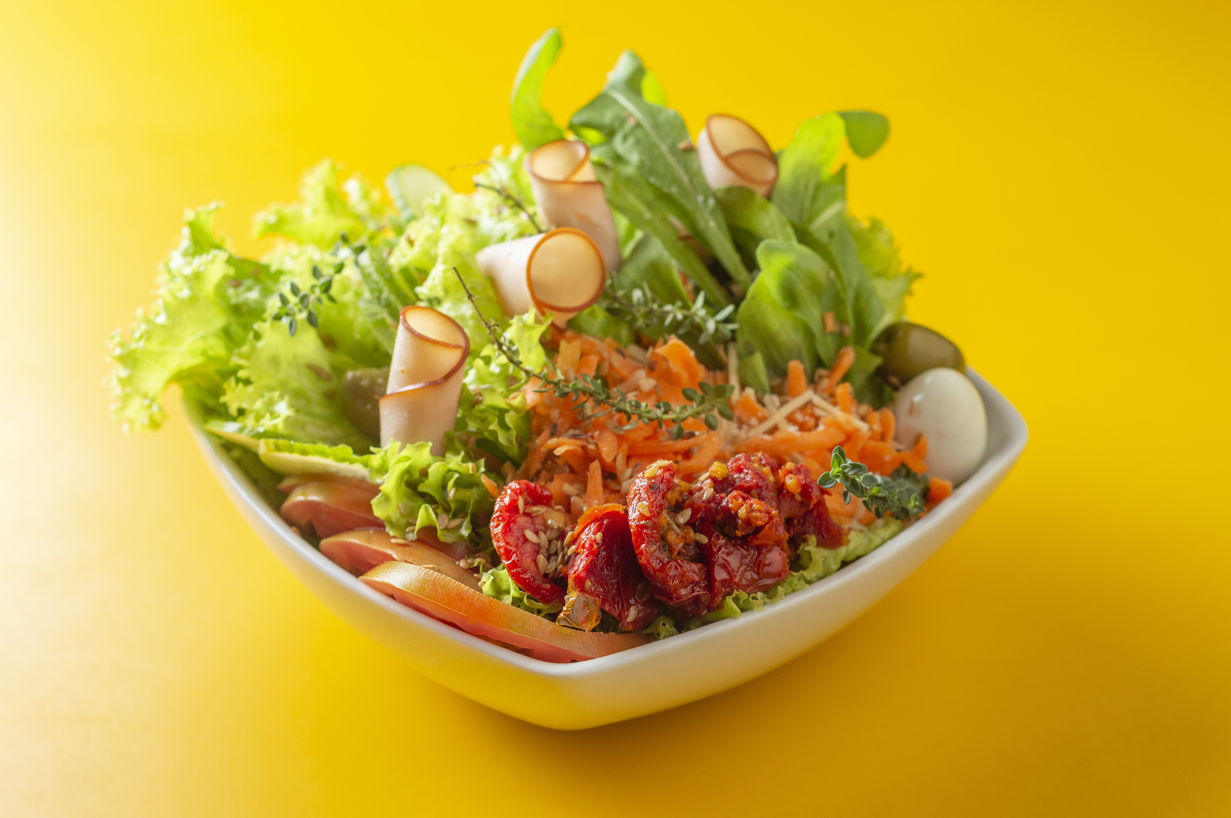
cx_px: 616
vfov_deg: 18.1
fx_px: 2562
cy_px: 409
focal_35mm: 75
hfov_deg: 27.0
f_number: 4.5
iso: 200
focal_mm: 50
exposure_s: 1/100
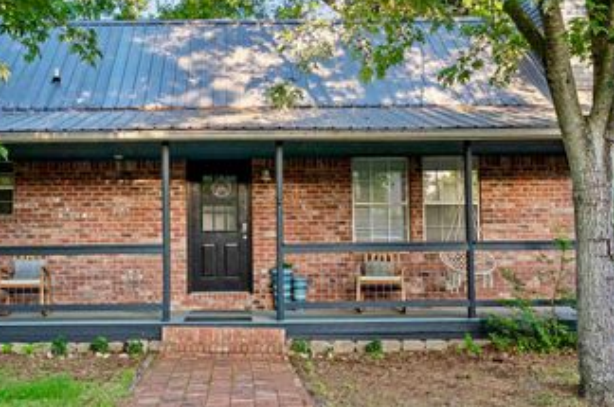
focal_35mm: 37
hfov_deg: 51.0
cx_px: 203
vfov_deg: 35.7
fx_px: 630
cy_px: 158
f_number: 3.5
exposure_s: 1/1000
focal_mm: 24
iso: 640
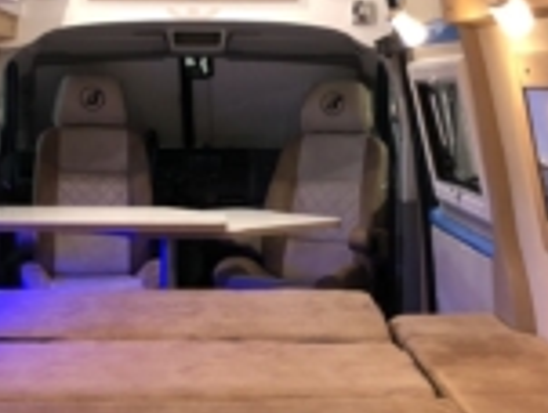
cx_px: 203
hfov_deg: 26.2
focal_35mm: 74
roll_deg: +0.6
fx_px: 1174
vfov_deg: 19.9
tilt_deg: -3.8
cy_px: 149
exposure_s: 1/17
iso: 50
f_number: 1.8
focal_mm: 4
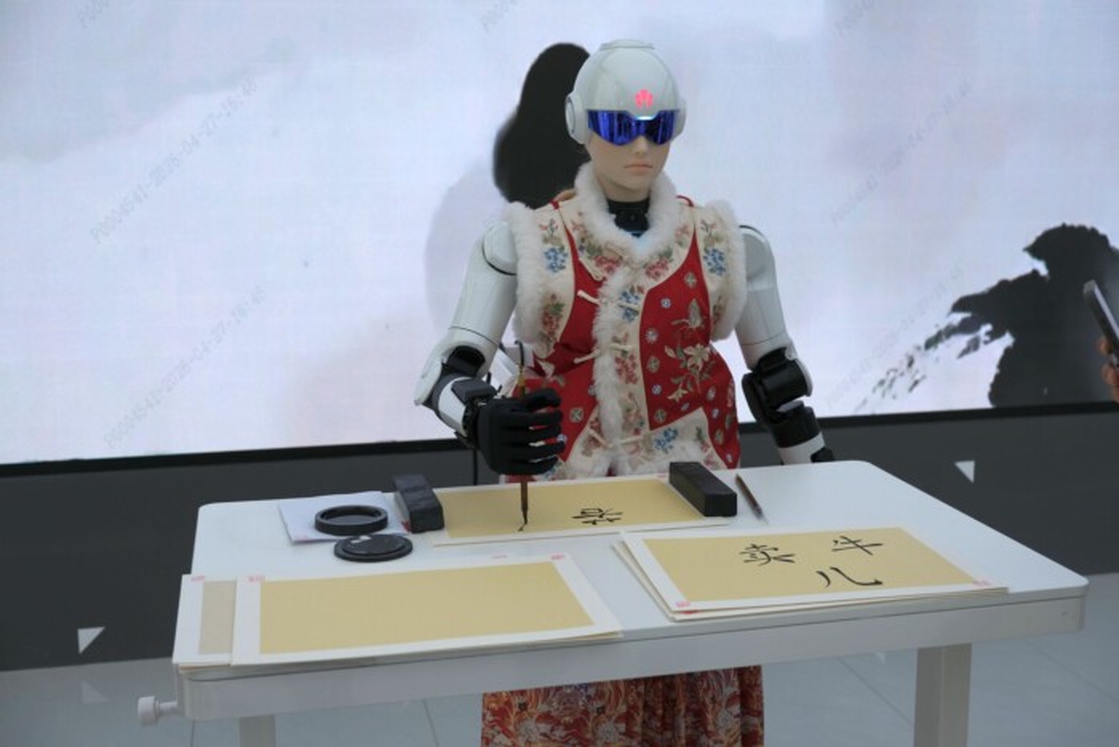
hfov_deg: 46.4
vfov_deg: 31.9
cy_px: 374
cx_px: 560
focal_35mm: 42
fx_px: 1306
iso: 160
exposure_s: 1/125
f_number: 3.6
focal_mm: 27.7
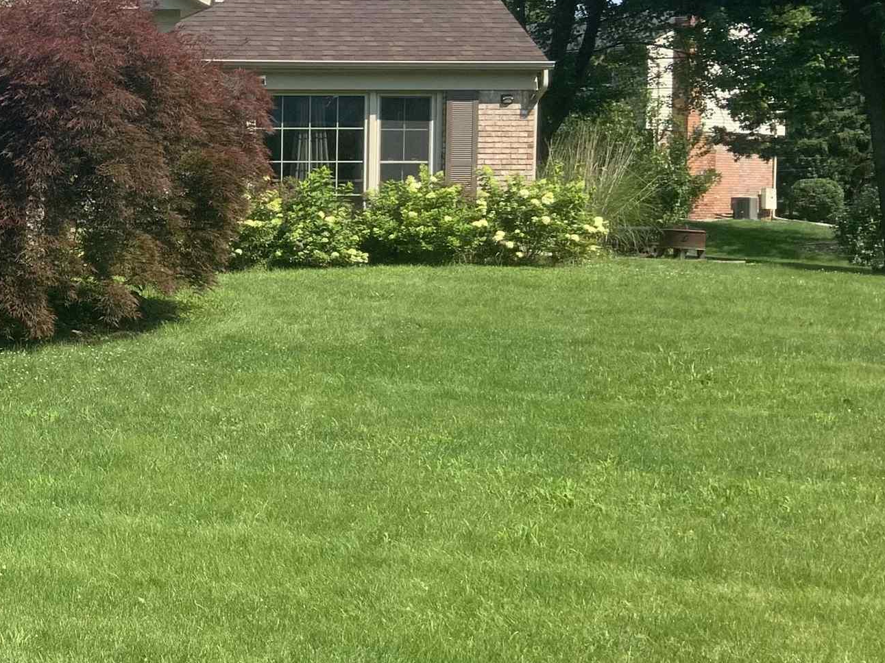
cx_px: -117
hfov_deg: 25.8
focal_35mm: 69
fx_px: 1764
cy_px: 296
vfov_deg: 21.3
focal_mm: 3
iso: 16
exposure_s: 1/1221
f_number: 1.8
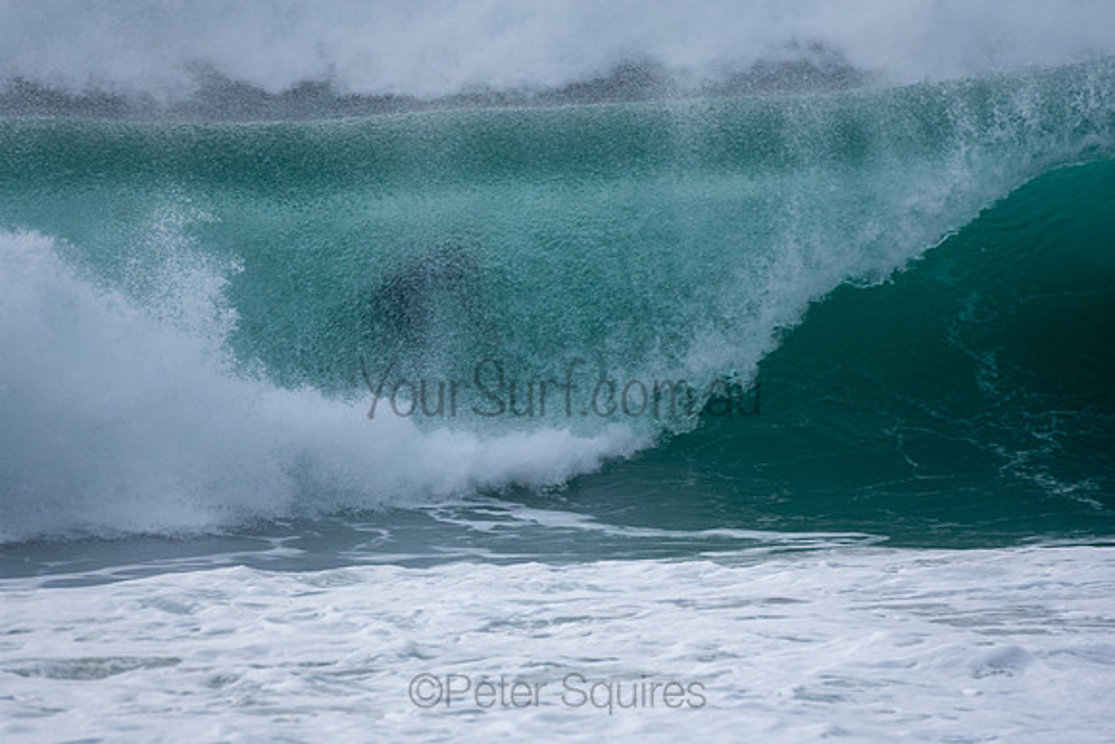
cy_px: 372
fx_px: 23234
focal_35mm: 750
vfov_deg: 1.8
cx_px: 558
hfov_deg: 2.7
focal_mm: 500
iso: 180
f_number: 5.6
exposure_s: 1/800
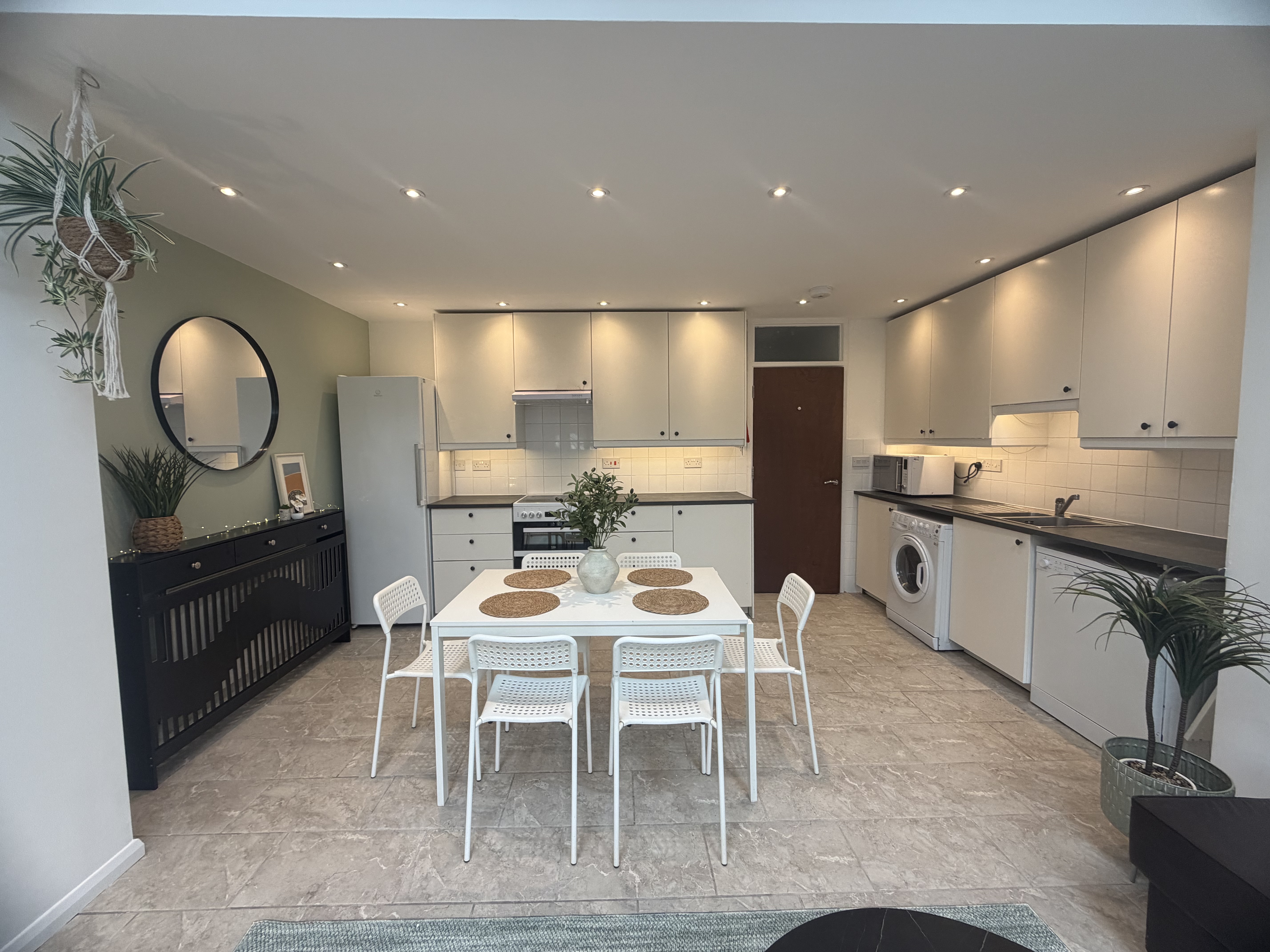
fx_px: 514
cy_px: 476
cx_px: 635
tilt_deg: -4.3
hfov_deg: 102.1
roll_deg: +0.5
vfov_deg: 85.7
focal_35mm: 14
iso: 160
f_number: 2.2
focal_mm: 2.22
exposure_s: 1/121
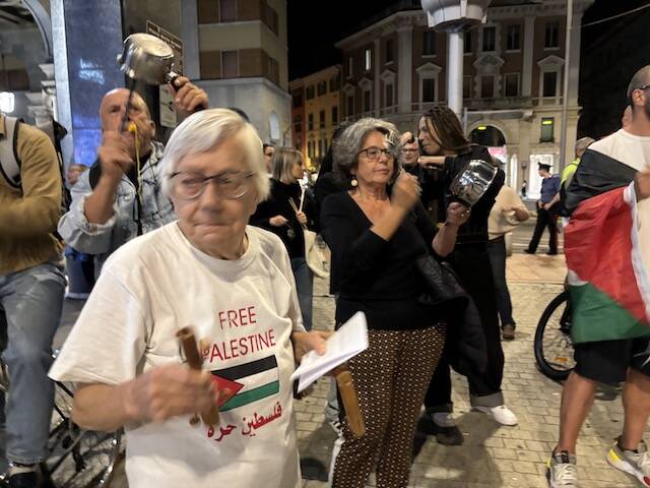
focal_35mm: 26
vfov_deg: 53.1
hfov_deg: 67.3
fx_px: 488
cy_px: 244
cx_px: 325
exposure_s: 1/25
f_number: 1.6
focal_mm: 5.96
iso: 640
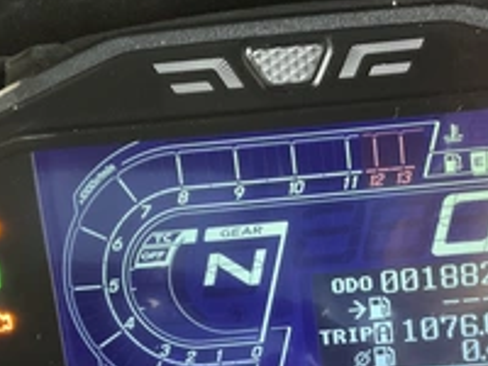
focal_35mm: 58
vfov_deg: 25.0
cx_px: 371
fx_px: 818
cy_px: 268
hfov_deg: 32.6
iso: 500
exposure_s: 1/30
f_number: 1.8
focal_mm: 3
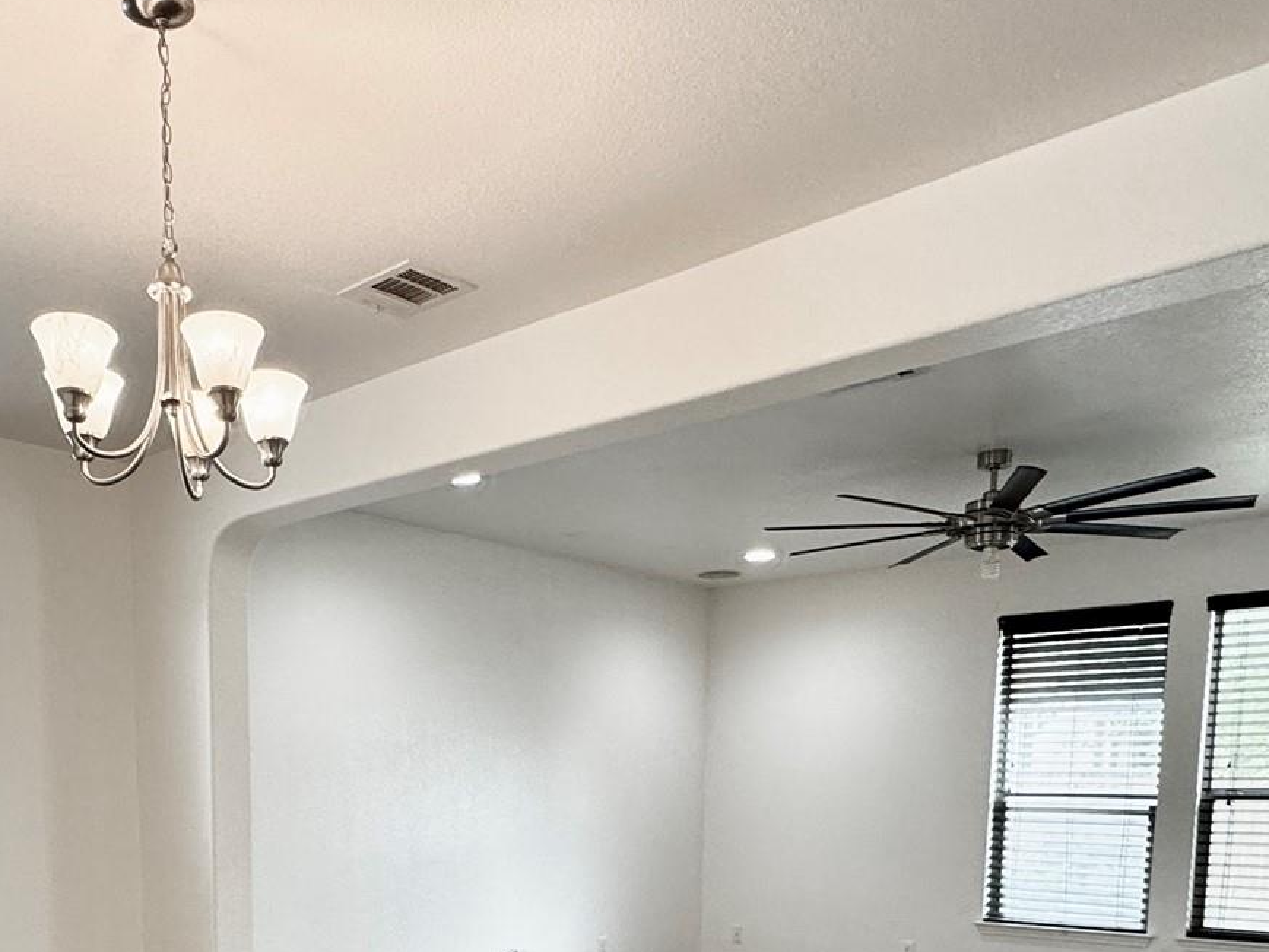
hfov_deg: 54.5
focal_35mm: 33
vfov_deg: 38.5
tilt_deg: -7.1
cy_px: 936
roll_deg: -0.1
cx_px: 454
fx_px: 1210
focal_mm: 2.22
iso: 200
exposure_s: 1/120
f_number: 2.2
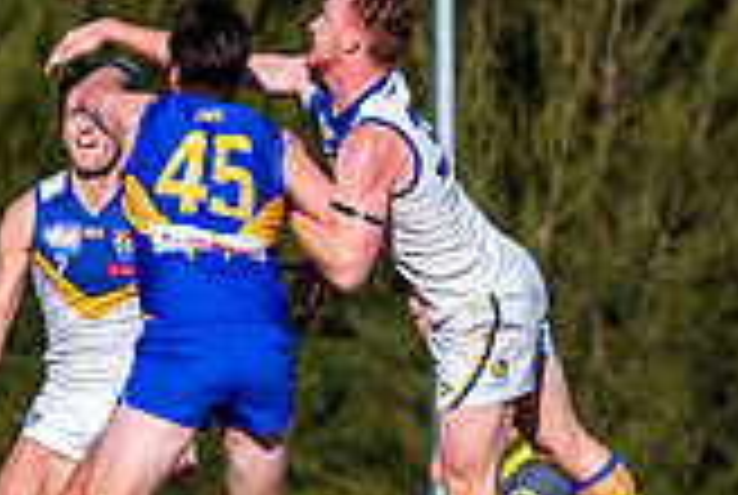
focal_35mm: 1488
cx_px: 75
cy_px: 90
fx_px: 30559
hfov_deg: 1.4
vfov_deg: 0.9
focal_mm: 350
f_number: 9
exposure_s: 1/2000
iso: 800
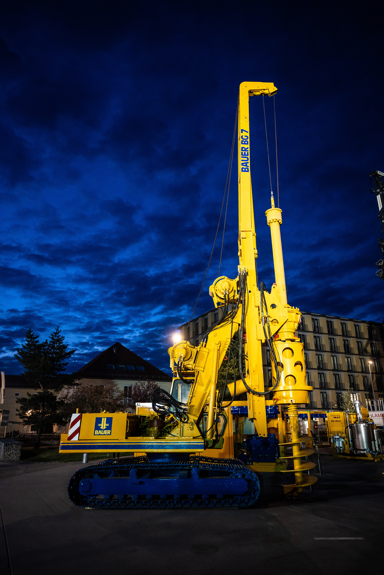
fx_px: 384
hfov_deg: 53.1
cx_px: 192
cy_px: 288
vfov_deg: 73.7
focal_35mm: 24
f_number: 2.8
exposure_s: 1/60
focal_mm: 24
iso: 1600
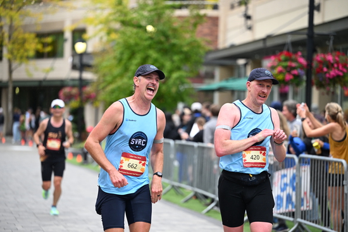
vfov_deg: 10.6
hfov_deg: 15.8
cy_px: 116
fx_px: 1257
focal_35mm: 130
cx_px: 174
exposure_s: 1/2000
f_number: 2.8
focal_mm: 130
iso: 1250
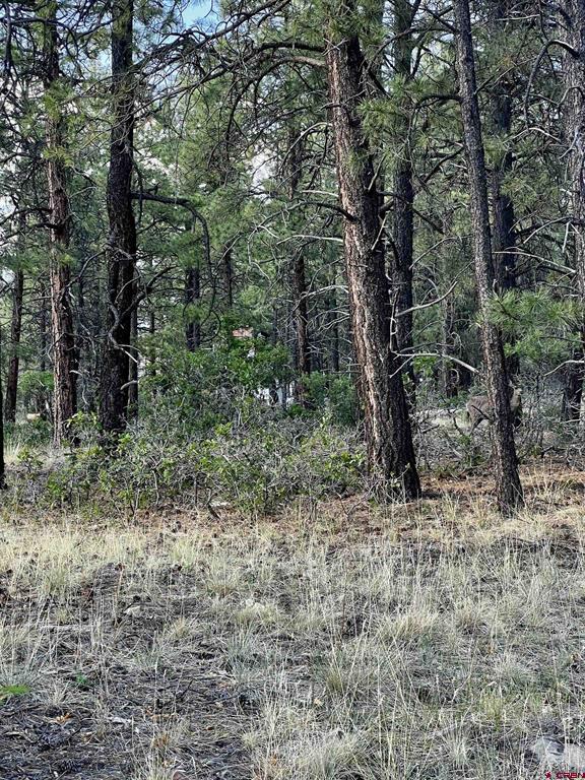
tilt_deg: +7.0
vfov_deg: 25.3
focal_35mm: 77
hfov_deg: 19.1
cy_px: 390
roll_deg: +1.6
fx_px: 1735
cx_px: 292
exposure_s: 1/99
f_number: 2.8
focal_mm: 9
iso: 64
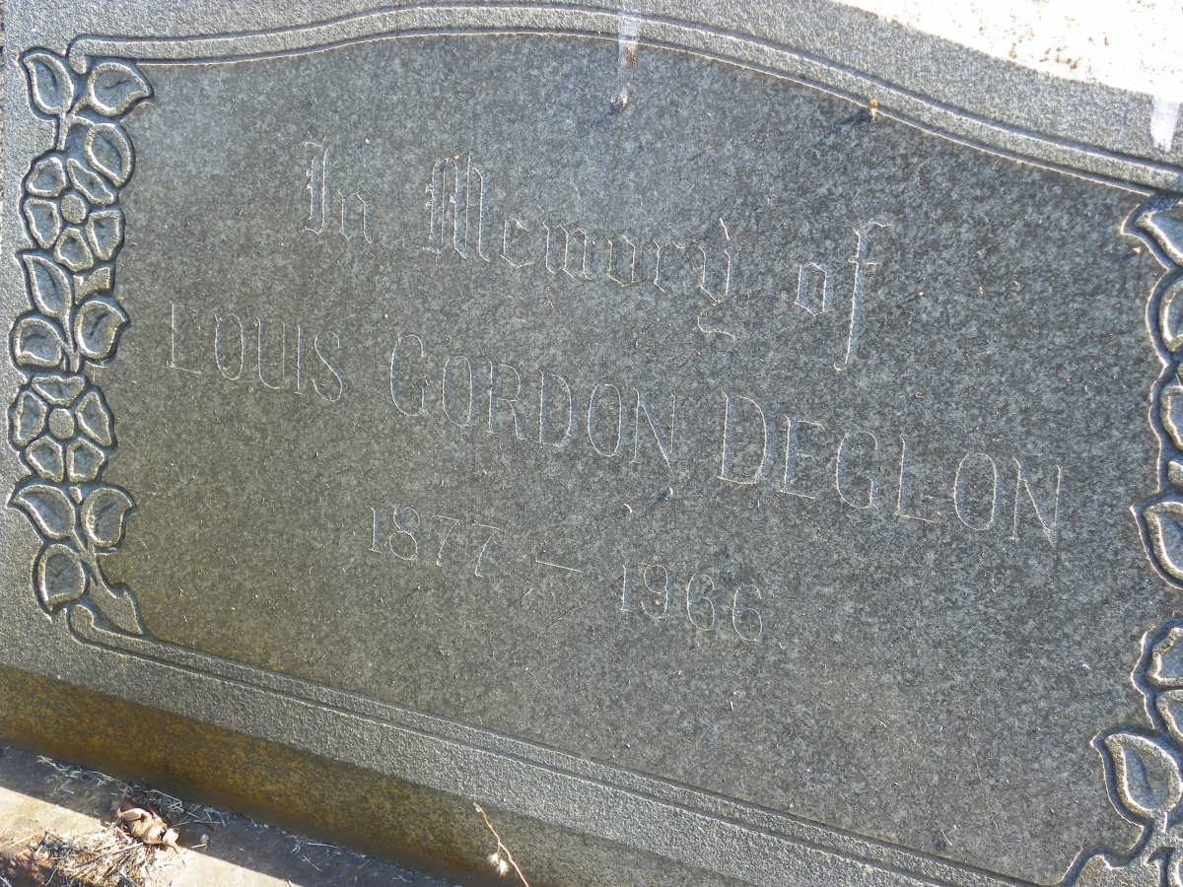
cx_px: 592
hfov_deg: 26.7
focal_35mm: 73
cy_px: 444
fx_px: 2495
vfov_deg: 20.2
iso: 64
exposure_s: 1/60
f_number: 3.5
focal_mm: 13
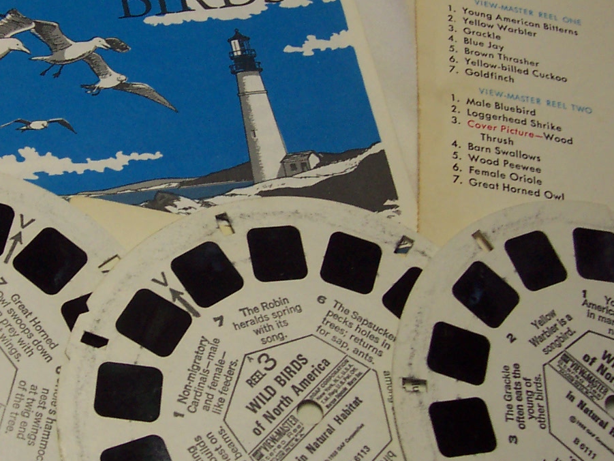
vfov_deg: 21.6
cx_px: 188
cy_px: 226
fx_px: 1206
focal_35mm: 68
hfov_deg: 28.3
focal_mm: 5.6
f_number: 2.8
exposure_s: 1/90
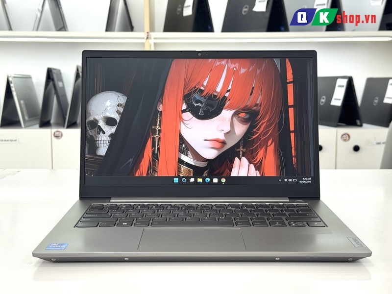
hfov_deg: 39.7
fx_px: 544
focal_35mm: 48
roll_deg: +0.8
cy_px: 147
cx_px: 196
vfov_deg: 30.3
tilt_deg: -7.7
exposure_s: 1/121
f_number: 1.78
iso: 80
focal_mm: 6.76
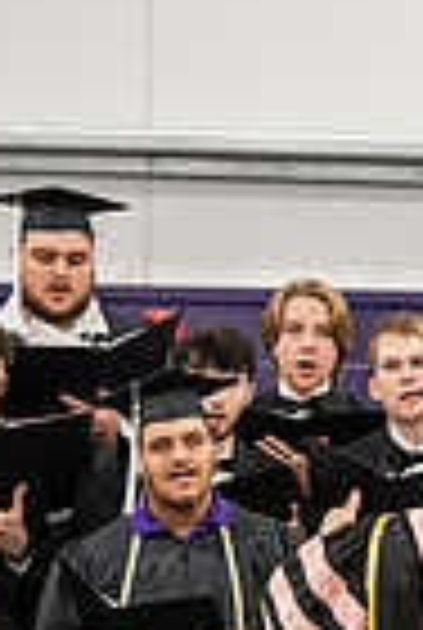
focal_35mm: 434
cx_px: 486
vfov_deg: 4.7
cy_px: 515
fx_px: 7611
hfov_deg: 3.2
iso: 3200
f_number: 3.2
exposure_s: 1/200
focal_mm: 105
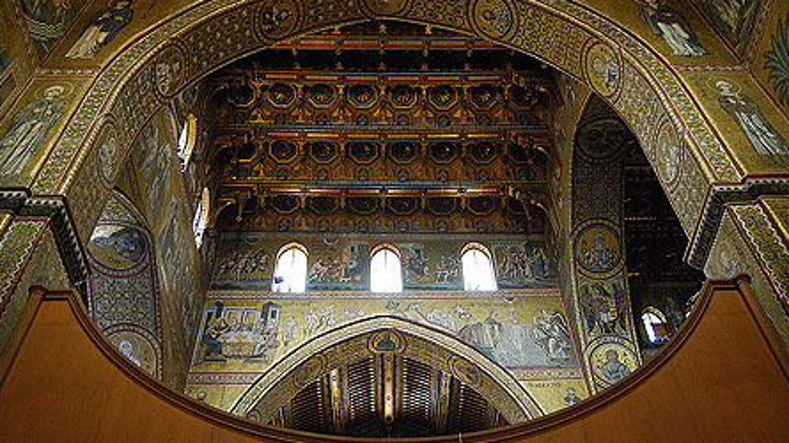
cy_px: 199
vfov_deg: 33.7
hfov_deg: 56.6
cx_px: 394
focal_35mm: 35
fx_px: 732
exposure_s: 1/10
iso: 1600
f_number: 3.8
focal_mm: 22
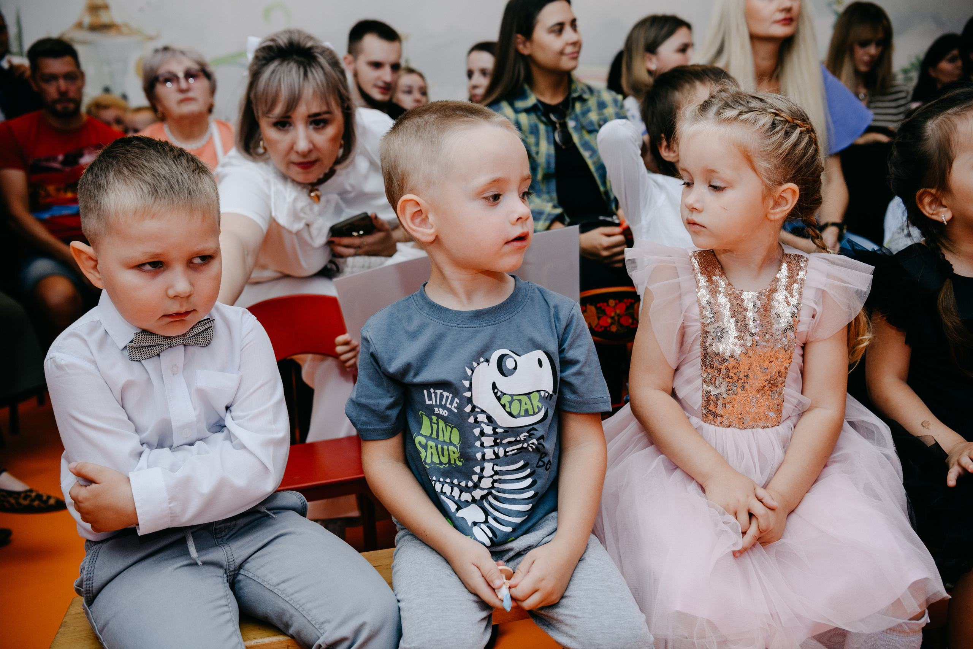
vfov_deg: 35.1
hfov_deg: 50.7
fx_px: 1027
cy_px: 324
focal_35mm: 38
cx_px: 486
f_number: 4
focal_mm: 38
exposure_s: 1/160
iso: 200
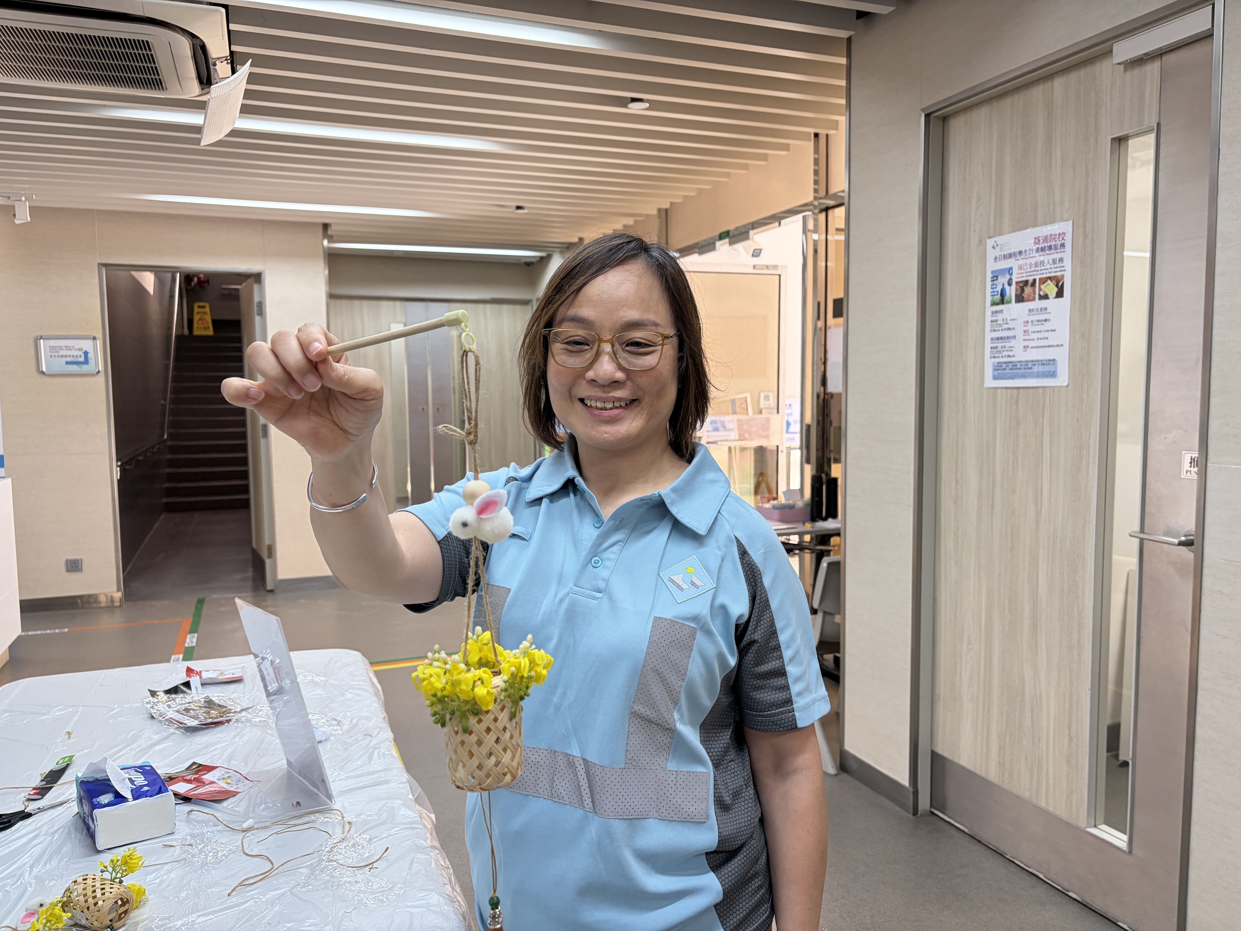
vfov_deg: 53.1
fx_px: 932
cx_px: 620
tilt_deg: -5.0
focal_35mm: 26
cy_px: 466
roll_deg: +1.3
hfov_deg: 67.3
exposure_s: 1/100
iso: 160
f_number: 1.6
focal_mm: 5.96
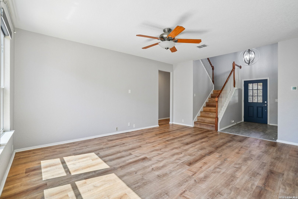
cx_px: 149
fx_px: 132
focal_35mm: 16
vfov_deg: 73.7
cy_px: 100
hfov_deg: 96.7
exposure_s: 1/60
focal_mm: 16
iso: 400
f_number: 8
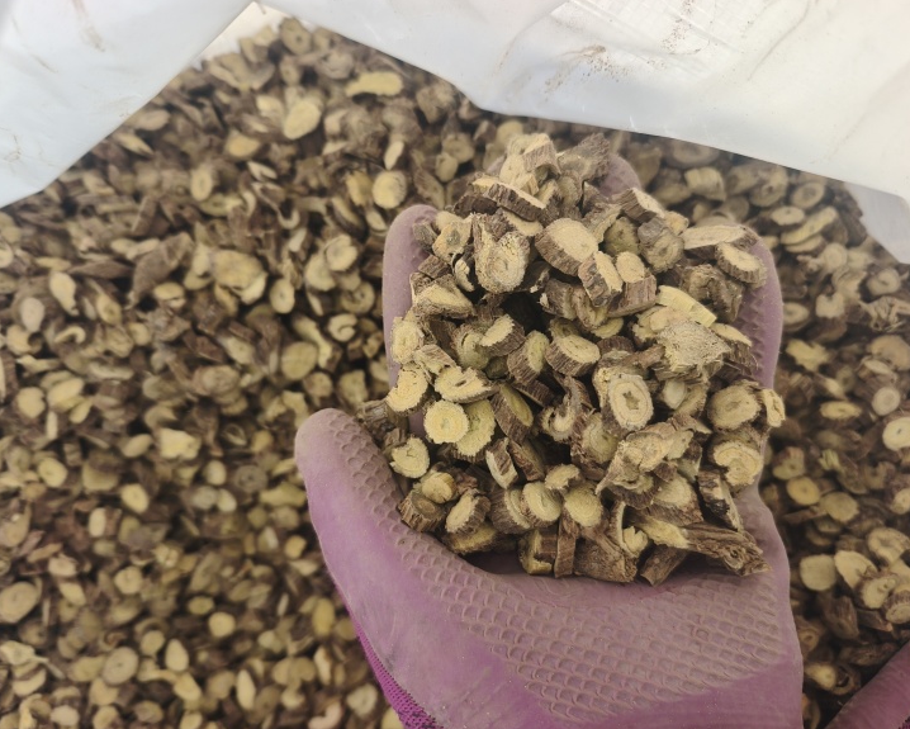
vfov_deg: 56.8
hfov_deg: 68.0
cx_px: 433
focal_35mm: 25
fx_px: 674
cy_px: 352
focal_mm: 6.06
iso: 50
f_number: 1.6
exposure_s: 1/218
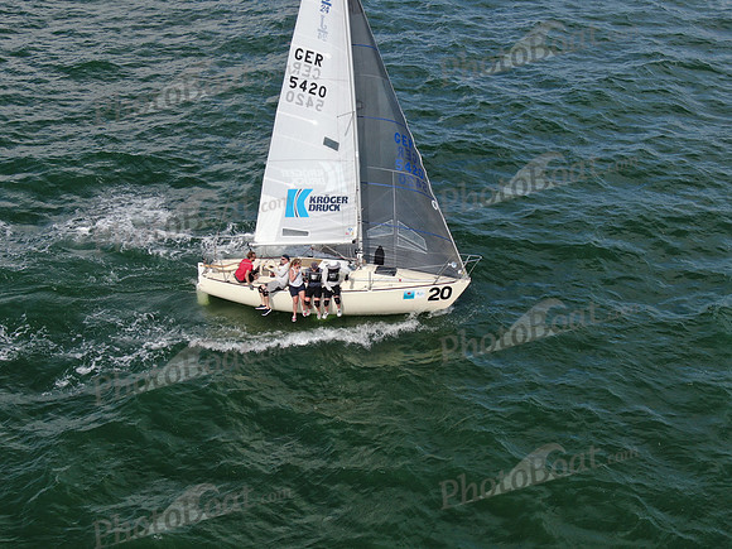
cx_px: 366
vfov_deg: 30.3
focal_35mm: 48
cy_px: 274
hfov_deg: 39.7
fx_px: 1015
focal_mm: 8.6
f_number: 3.8
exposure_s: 1/800
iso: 100
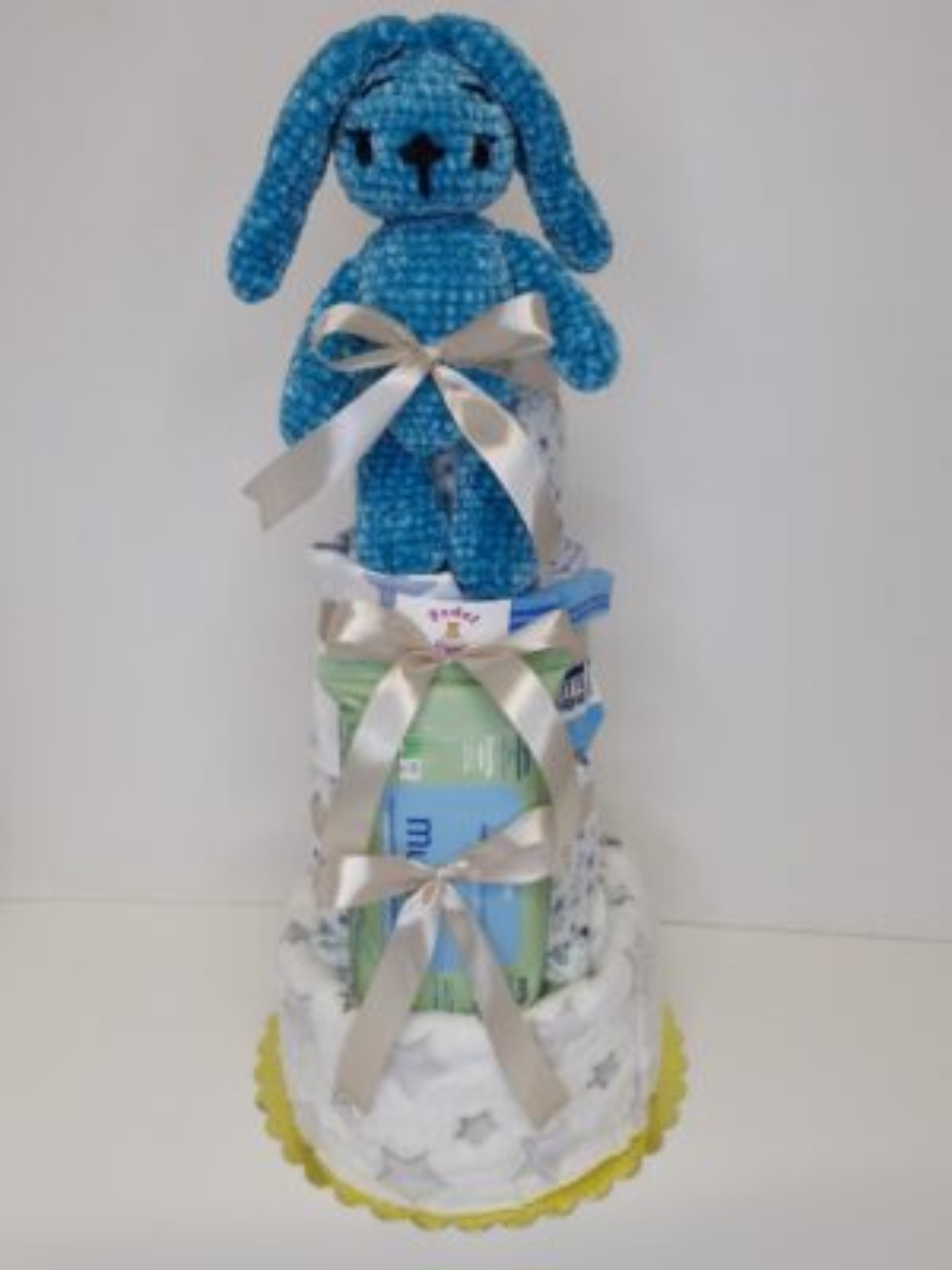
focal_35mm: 23
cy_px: 635
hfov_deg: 58.9
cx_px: 476
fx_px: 843
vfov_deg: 73.9
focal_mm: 5.54
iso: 50
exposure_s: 1/50
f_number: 1.8
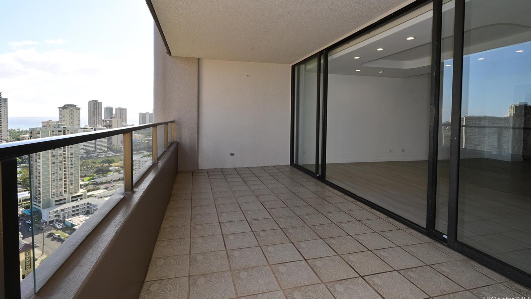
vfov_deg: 58.0
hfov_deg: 89.6
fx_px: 268
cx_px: 265
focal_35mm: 19
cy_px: 125
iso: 125
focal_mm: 12
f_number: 9.5
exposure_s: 1/125
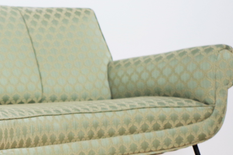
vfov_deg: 14.1
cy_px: 95
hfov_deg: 19.8
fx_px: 628
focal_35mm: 97
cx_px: -43
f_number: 4
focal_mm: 23.13
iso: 400
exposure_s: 1/60
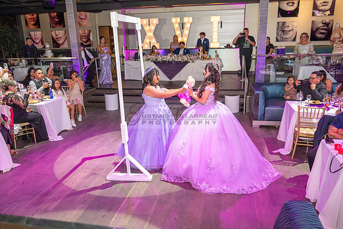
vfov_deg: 45.0
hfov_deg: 63.6
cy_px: 114
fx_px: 276
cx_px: 172
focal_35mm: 29
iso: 1000
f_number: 3.5
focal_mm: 29
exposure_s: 1/125
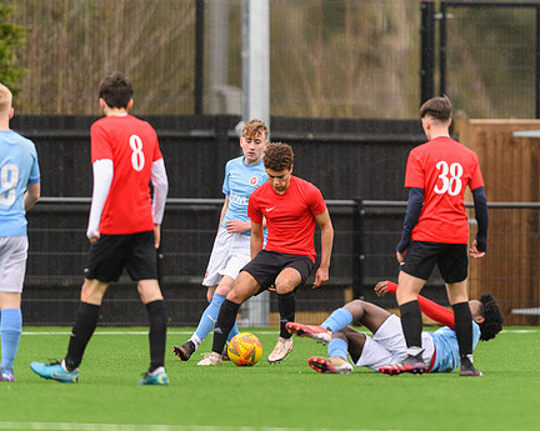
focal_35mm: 718
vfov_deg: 2.2
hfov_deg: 2.7
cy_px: 247
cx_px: 326
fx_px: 11467
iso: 2000
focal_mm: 400
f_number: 2.8
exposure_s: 1/2000
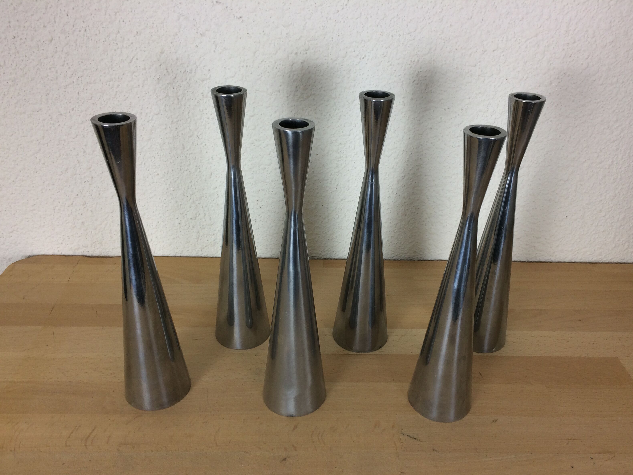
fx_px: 549
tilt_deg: -28.4
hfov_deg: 60.0
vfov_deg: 46.8
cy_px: 242
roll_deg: -1.8
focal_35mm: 30
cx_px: 327
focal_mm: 4.15
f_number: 2.2
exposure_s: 1/33
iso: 50
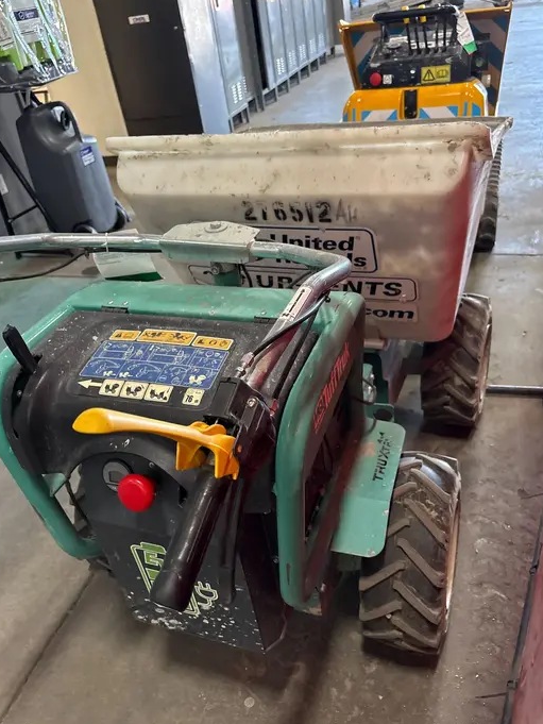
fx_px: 585
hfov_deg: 49.7
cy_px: 353
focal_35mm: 28
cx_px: 283
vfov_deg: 63.4
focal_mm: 5.96
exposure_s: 1/60
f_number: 1.6
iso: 400
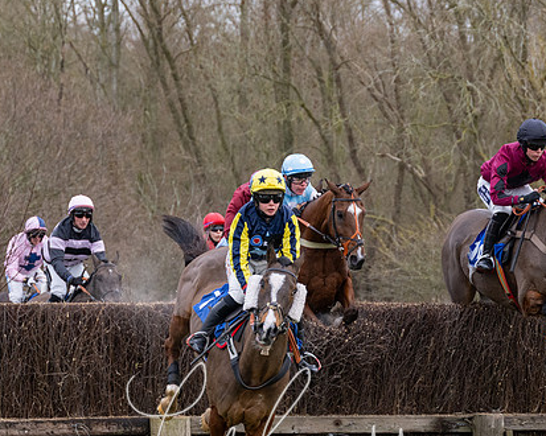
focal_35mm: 224
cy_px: 276
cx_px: 280
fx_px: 3618
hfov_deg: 8.6
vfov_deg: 6.9
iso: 800
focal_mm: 98
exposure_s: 1/1250
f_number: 4
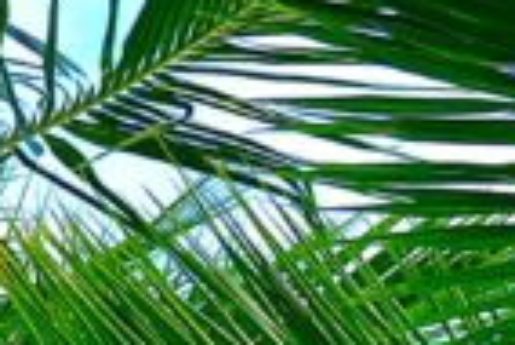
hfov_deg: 3.4
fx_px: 8529
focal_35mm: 596
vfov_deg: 2.3
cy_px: 641
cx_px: 1030
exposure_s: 1/1000
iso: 400
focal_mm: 55
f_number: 4.5
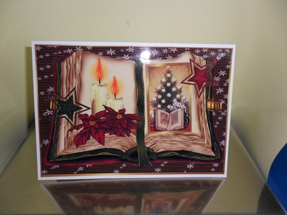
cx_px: 144
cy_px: 108
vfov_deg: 51.3
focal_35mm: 27
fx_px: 224
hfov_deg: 65.4
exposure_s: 1/45
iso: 100
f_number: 8.9
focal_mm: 4.9
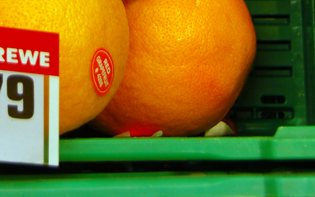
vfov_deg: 5.9
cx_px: 43
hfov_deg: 9.7
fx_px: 1854
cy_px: -202
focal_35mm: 216
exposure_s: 1/30
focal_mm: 48
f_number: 4.8
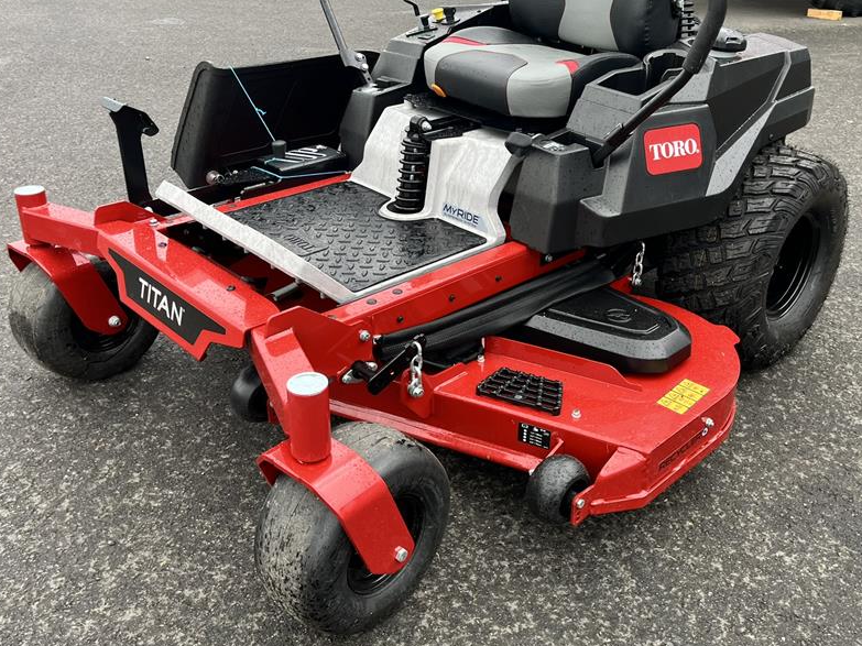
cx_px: 495
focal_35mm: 34
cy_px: 273
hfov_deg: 53.8
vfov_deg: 41.7
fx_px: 847
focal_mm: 5.1
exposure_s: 1/134
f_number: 1.6
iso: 32
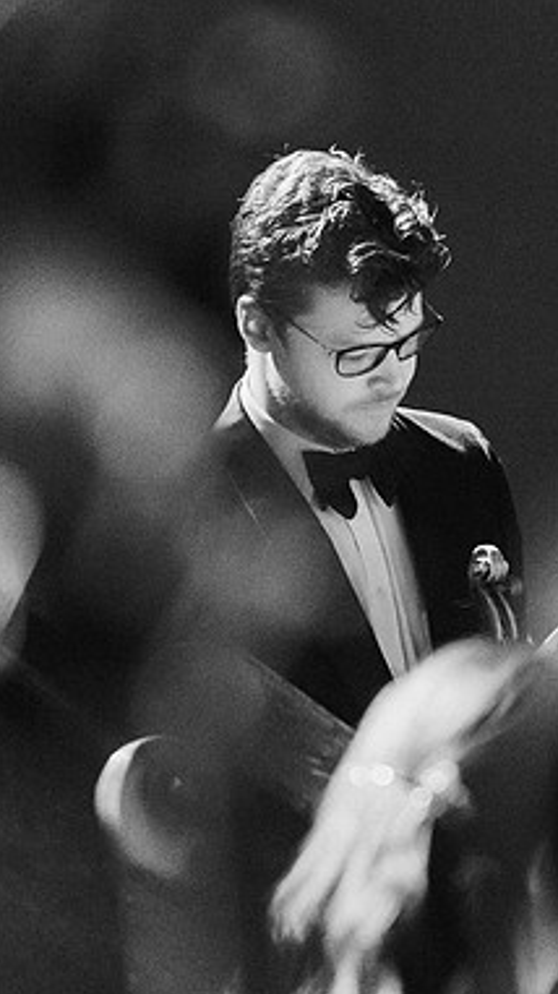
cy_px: 500
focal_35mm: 460
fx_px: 12113
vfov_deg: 4.7
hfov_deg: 2.6
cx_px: 381
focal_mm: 280
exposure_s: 1/200
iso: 40637
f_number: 4
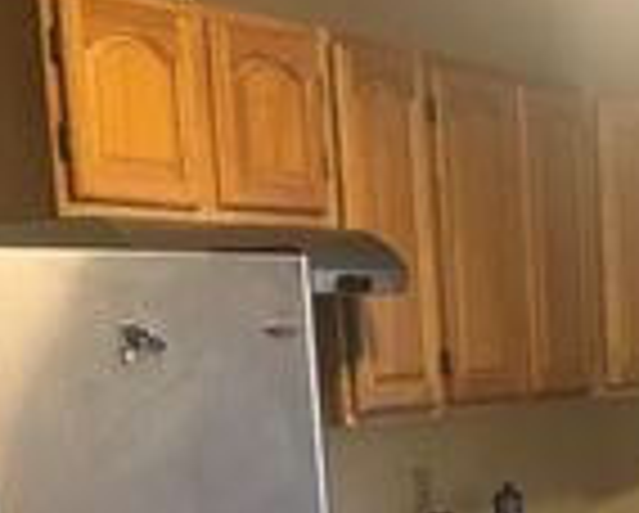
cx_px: 644
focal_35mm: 96
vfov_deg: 15.1
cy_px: 713
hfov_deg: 19.3
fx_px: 1818
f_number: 1.8
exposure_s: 1/15
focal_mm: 3.99
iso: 32
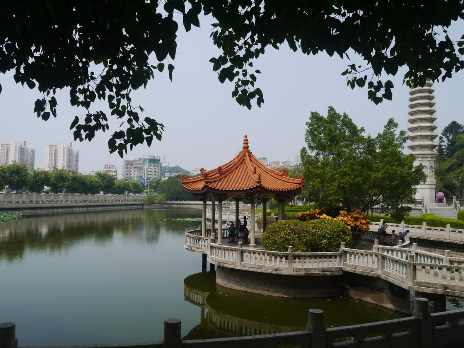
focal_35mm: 28
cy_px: 174
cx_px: 232
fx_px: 375
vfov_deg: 49.7
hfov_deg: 63.4
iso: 160
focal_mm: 14
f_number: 8
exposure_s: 1/500
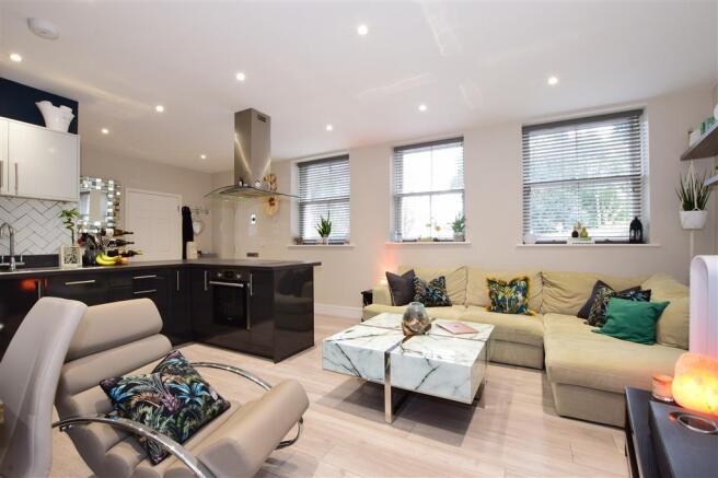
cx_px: 359
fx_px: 299
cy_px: 239
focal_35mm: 15
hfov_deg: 100.4
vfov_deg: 77.3
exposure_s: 1/1.6
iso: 400
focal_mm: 10
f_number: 11
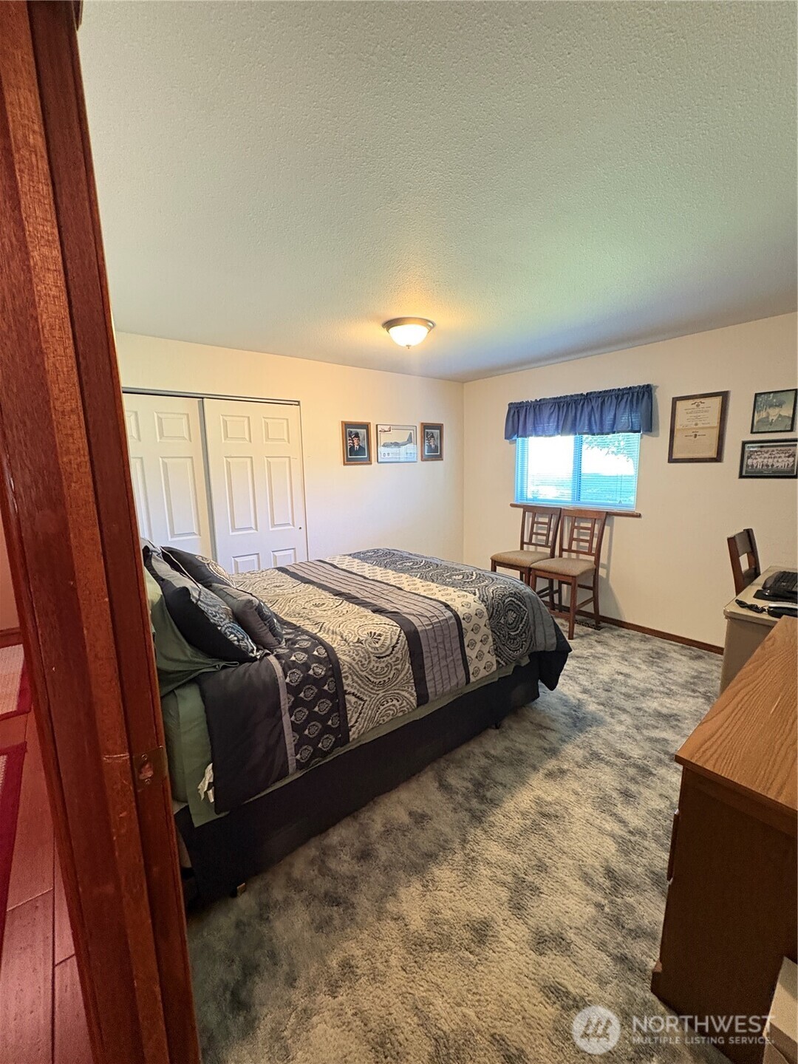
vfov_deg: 102.1
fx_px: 430
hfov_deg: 85.7
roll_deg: +1.3
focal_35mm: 14
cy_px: 532
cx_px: 399
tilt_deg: -8.6
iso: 800
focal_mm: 2.22
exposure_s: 1/40
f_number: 2.2
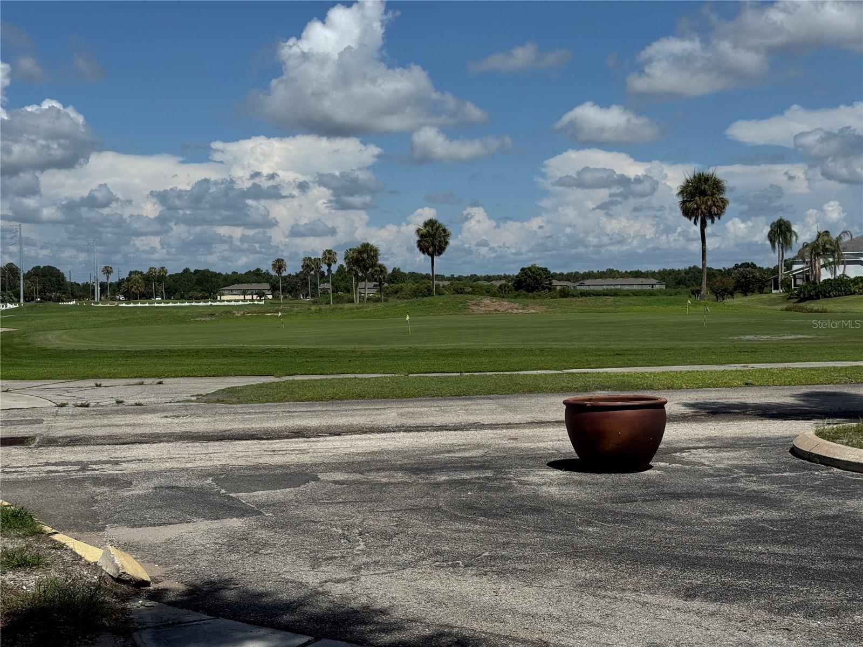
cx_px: 432
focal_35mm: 48
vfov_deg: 30.3
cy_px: 324
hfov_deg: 39.7
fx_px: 1197
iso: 80
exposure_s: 1/9009
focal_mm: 6.76
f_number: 1.78
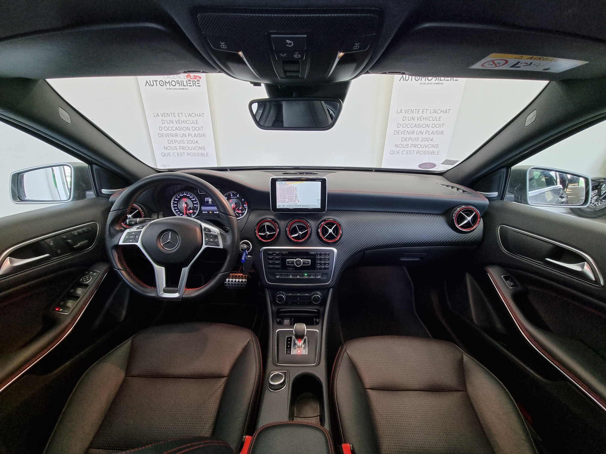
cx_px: 303
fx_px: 228
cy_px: 227
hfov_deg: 106.2
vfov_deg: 89.9
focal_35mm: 13
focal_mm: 2.2
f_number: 2.2
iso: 250
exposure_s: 1/54
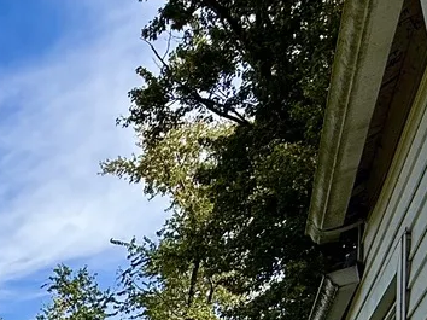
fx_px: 703
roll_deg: -2.2
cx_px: -177
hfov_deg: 26.5
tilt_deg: +1.4
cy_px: 549
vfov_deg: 19.9
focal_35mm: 57
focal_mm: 2.22
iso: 50
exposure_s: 1/1285
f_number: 2.2
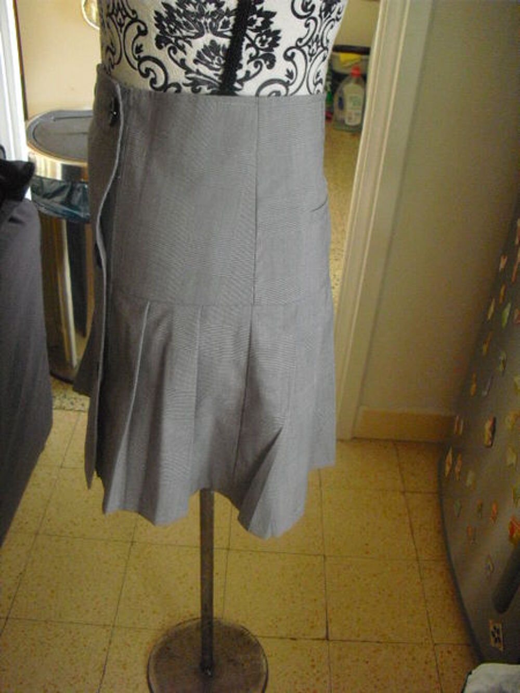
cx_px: 260
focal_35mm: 36
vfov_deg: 51.4
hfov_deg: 39.7
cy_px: 346
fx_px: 721
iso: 800
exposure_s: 1/80
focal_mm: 6.3
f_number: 3.1
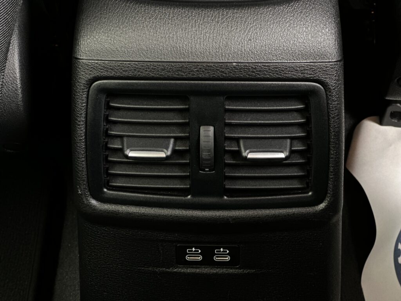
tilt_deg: -50.9
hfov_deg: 25.3
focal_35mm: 77
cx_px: 200
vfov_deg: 19.1
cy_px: 150
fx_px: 892
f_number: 2.8
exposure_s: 1/17
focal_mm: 9
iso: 400
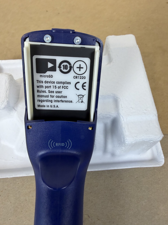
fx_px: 155
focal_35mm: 24
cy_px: 112
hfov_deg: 56.8
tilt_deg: -63.9
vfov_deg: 71.6
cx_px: 84
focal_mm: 2.22
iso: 160
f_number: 2.2
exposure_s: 1/120
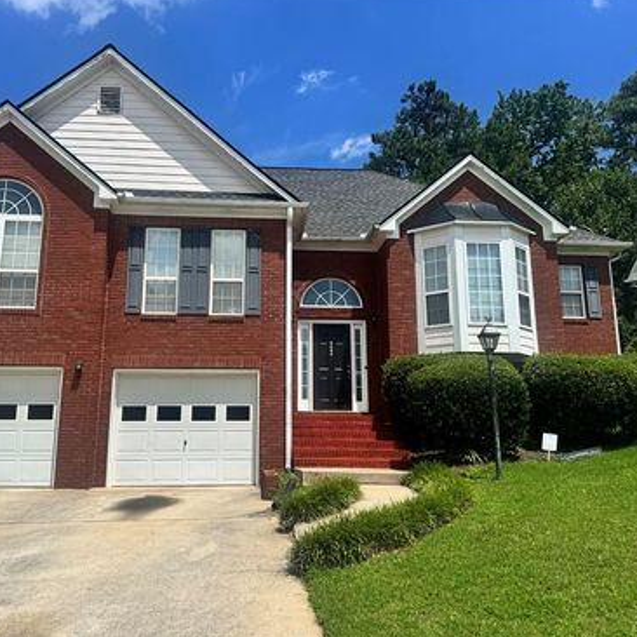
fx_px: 604
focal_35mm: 29
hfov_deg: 55.4
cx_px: 277
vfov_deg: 55.6
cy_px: 316
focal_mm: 6.76
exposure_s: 1/7092
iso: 80
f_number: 1.78
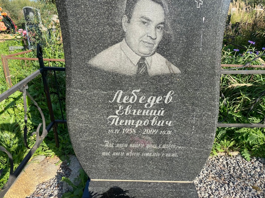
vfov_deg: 53.1
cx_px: 132
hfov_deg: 67.3
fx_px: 199
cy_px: 99
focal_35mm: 26
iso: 32
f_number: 1.8
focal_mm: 4.25
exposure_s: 1/990
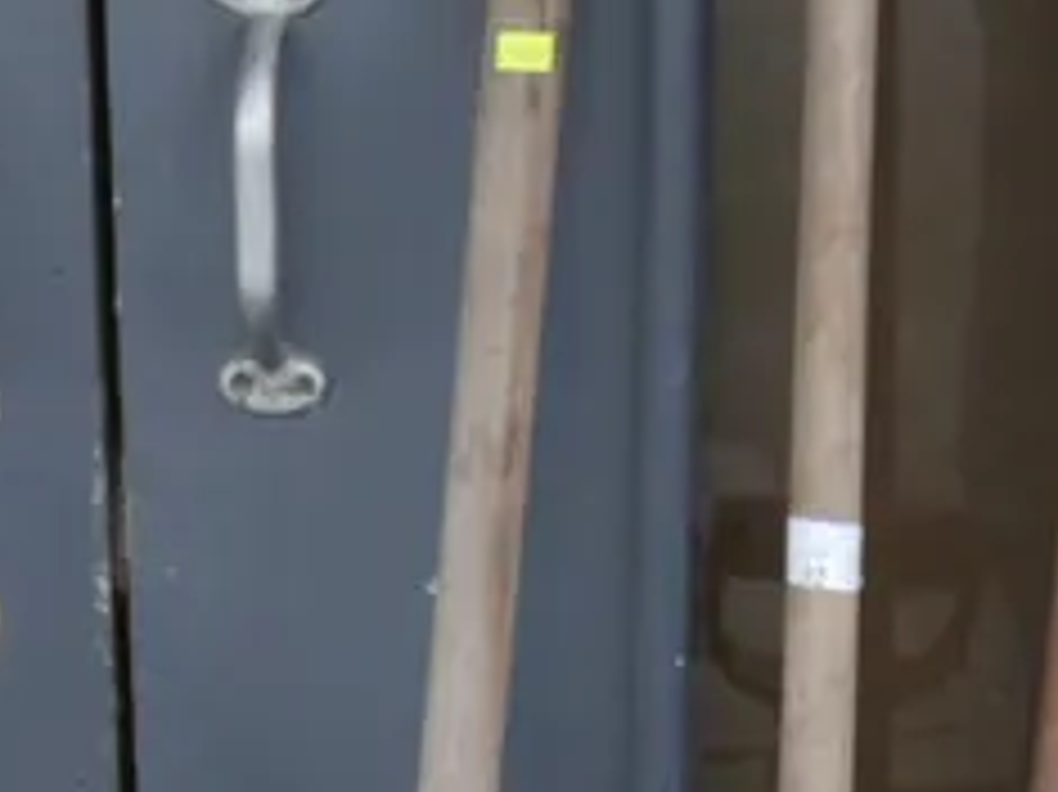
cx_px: 234
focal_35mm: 157
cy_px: 1512
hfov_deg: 12.5
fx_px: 4796
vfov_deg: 9.0
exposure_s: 1/60
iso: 800
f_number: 5
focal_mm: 18
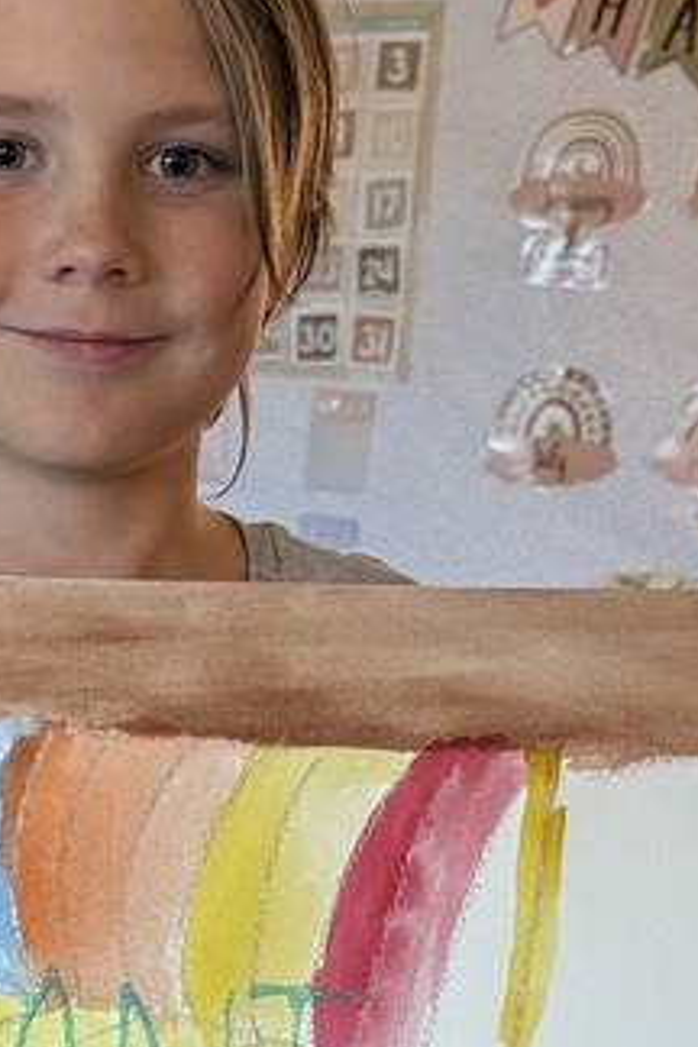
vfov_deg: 25.0
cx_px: 52
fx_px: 2297
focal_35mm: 79
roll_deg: -4.1
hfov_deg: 17.0
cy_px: 918
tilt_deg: -12.9
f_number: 1.78
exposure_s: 1/60
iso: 250
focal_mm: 6.76
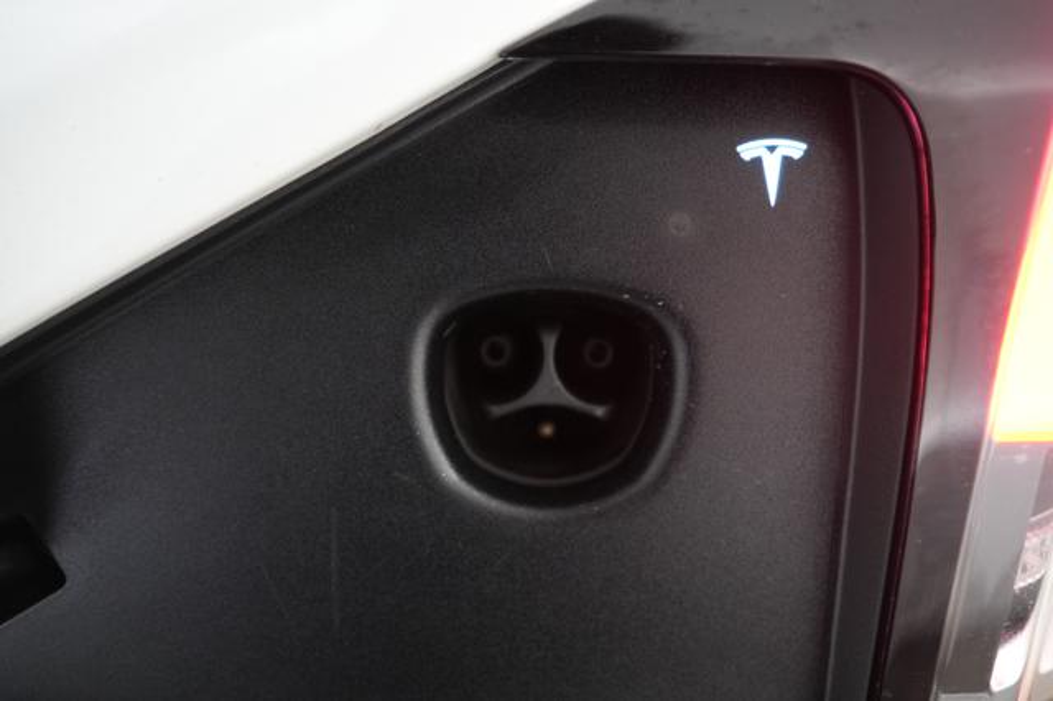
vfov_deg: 46.4
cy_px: 350
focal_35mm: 28
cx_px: 526
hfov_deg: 65.5
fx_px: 819
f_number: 2.8
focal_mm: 28
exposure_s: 1/60
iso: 3200
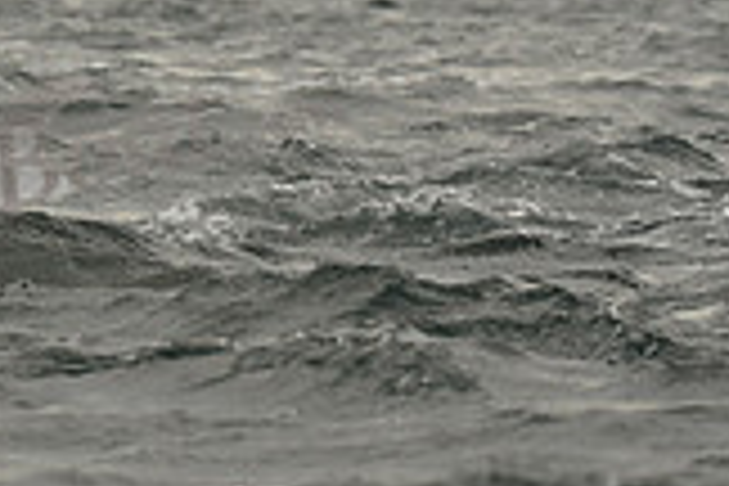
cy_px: 2
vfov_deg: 1.2
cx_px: -522
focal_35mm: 1107
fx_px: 22415
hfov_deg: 1.9
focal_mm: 310
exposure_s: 1/640
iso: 250
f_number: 6.3
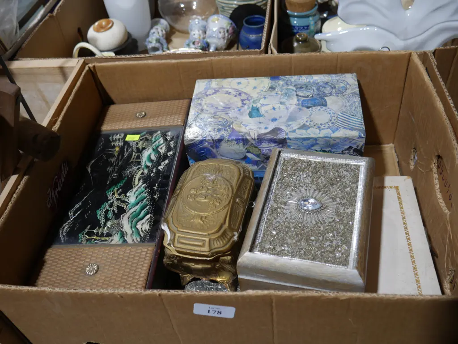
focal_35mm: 34
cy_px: 172
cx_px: 229
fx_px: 450
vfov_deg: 41.8
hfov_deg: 53.9
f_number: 4
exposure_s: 1/60
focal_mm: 17
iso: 200
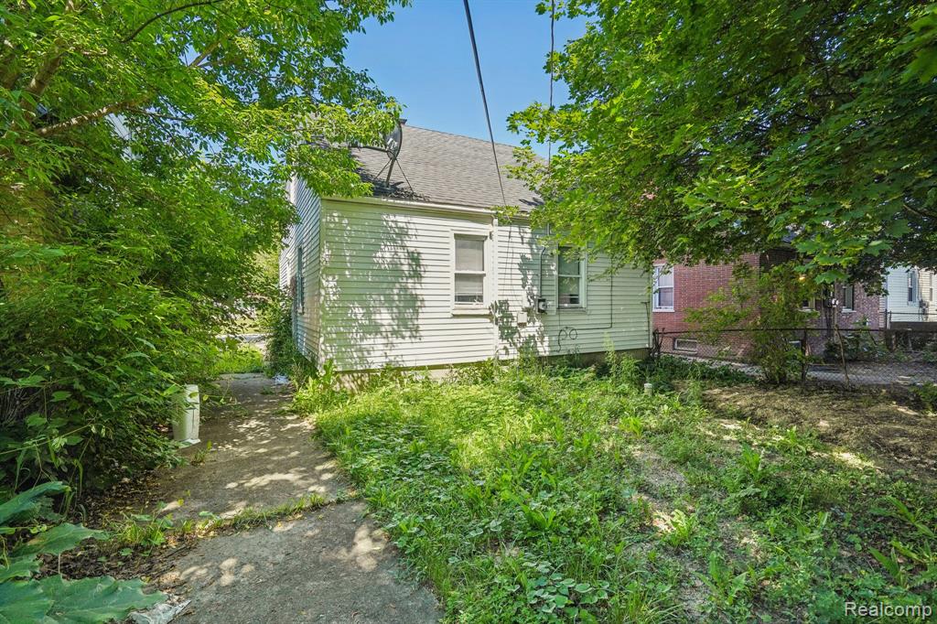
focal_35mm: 16
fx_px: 416
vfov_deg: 73.7
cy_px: 312
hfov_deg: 96.8
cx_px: 468
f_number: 8
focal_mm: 16
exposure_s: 1/320
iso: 400
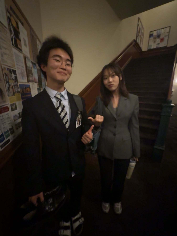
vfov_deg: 102.1
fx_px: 95
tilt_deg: -13.4
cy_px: 118
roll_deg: +0.4
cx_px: 88
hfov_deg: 85.7
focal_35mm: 14
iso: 1600
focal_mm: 2.22
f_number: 2.2
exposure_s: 1/30
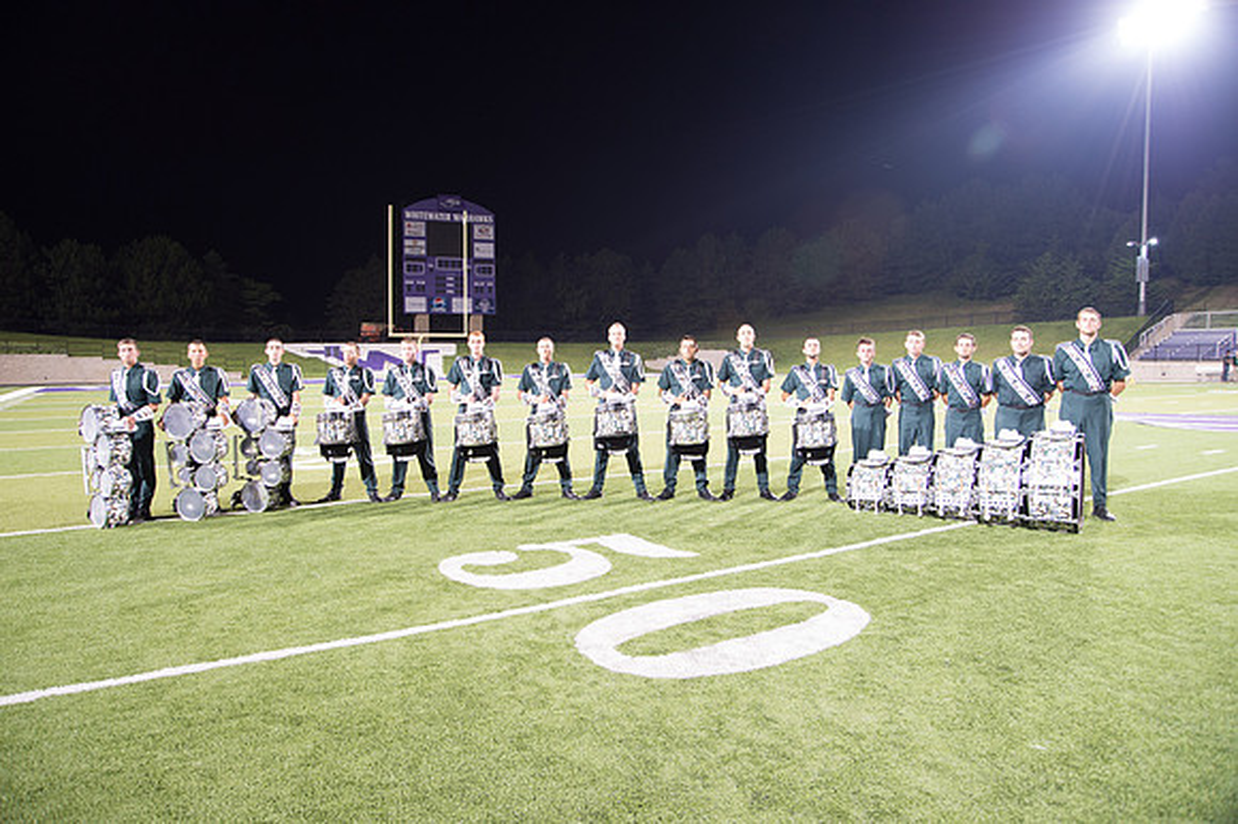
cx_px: 619
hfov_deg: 73.8
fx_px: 825
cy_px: 412
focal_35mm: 24
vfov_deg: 53.1
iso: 1000
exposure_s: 1/15
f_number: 5
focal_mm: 24
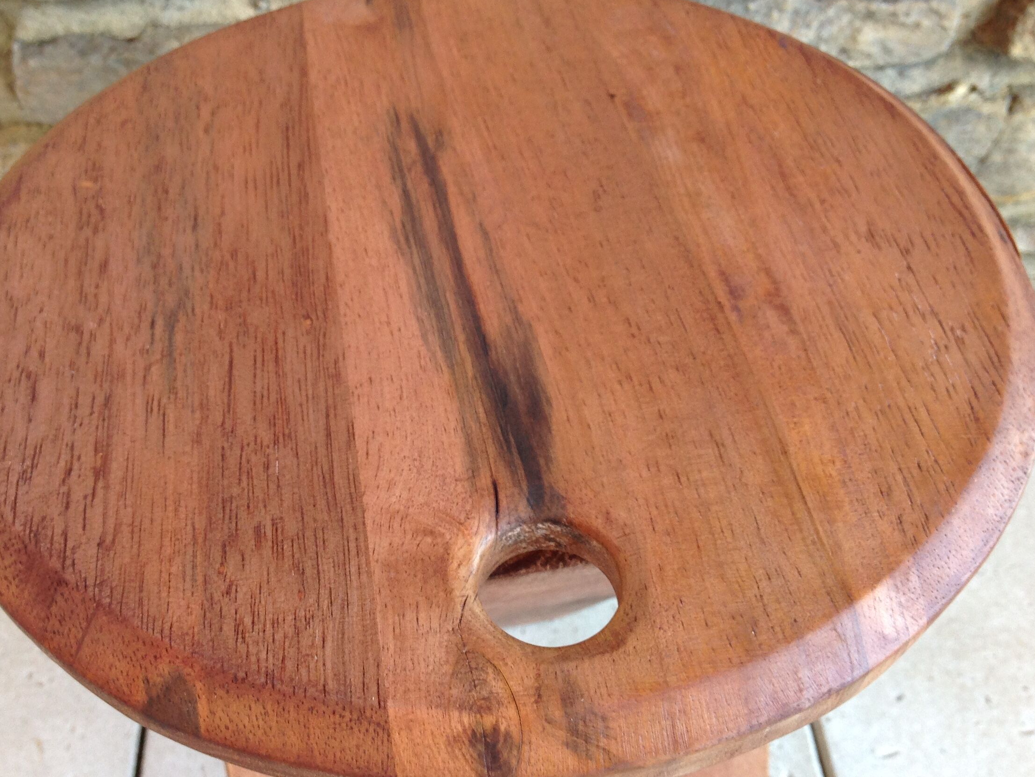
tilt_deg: -49.9
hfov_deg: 45.7
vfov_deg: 35.1
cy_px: 376
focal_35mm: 41
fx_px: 1226
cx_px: 457
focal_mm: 4.28
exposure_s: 1/60
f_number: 2.4
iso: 64
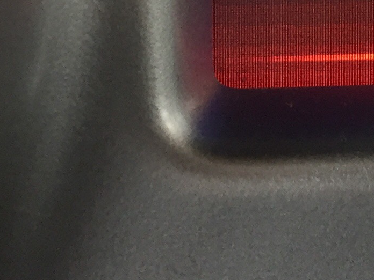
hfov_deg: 13.7
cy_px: -262
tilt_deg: -30.1
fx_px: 1469
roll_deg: -1.9
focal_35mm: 136
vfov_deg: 10.2
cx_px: 548
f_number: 2.2
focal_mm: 4.15
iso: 125
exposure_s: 1/33
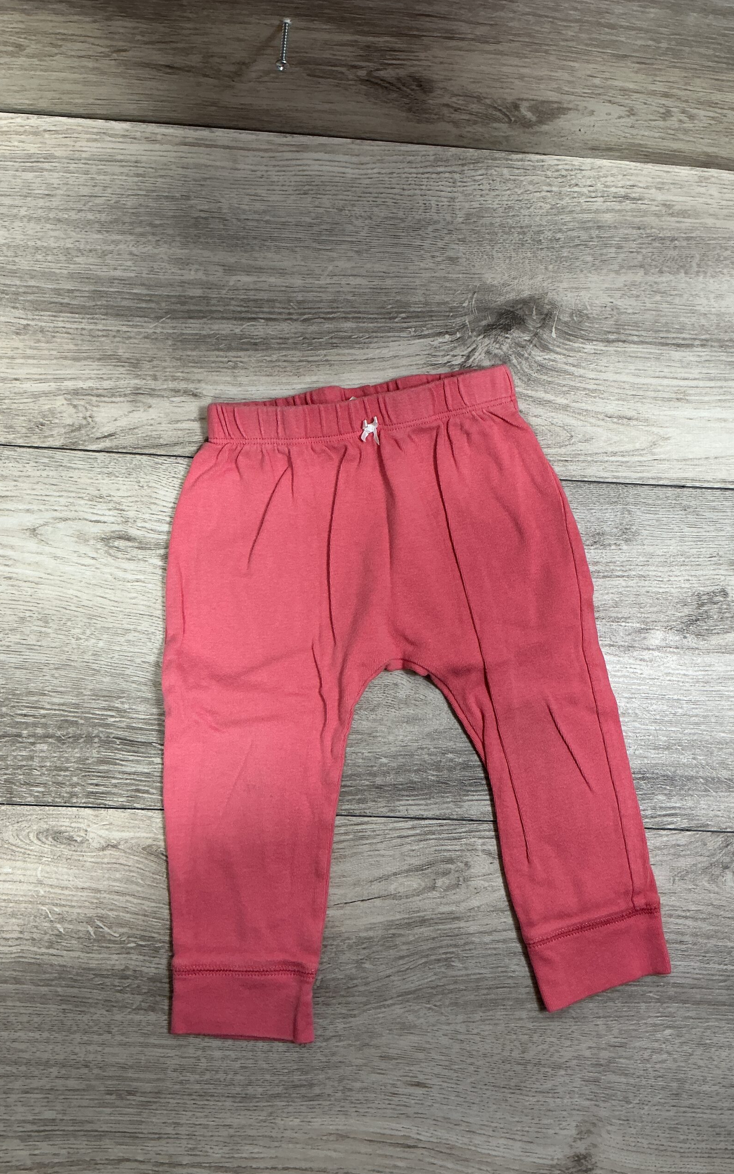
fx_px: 992
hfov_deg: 40.4
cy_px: 589
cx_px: 440
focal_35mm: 31
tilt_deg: -83.5
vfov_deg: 61.2
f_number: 1.8
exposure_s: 1/50
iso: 50
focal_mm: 3
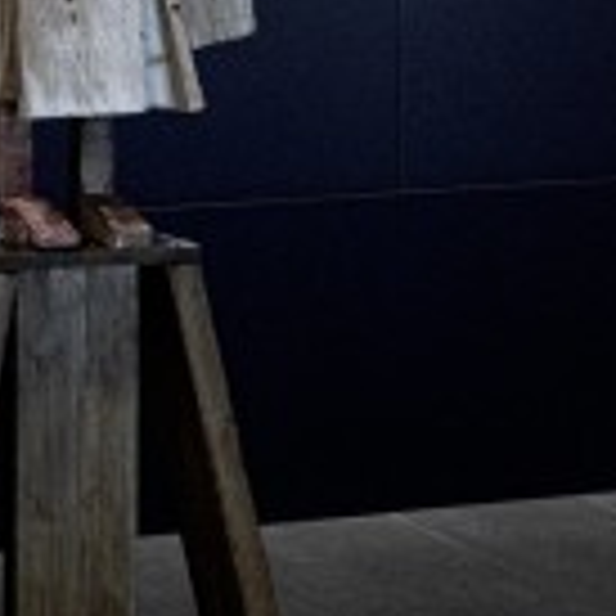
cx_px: 103
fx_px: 3604
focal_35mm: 179
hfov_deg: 9.7
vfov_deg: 9.6
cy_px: -130
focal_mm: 9
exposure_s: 1/40
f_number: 2.8
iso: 250
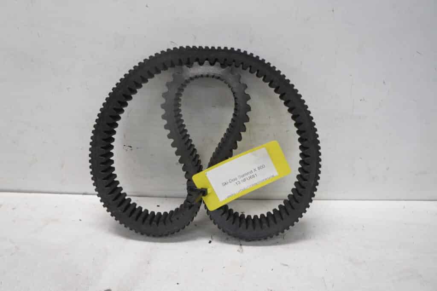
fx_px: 328
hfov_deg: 67.4
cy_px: 146
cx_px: 218
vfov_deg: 47.9
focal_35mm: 27
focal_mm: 18
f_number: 5
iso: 320
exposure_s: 1/60
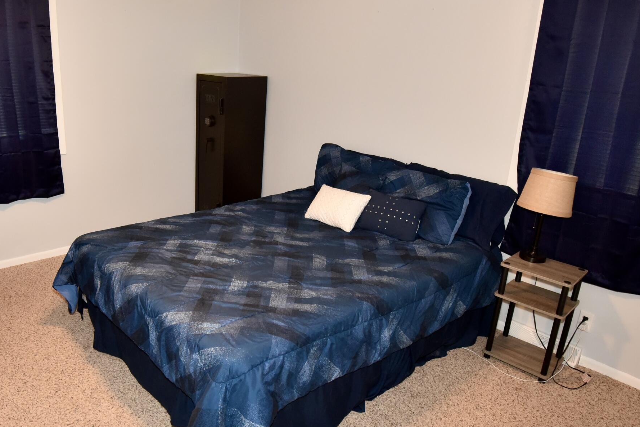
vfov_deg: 47.9
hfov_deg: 66.3
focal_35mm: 27
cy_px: 197
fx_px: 480
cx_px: 238
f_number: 4
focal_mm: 16
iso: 2800
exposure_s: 1/60
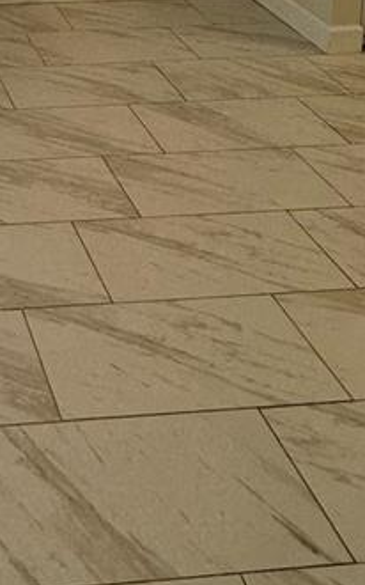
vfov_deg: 29.2
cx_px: -138
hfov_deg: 21.2
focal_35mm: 54
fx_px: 860
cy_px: -204
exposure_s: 1/120
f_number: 2.2
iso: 100
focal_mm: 2.22
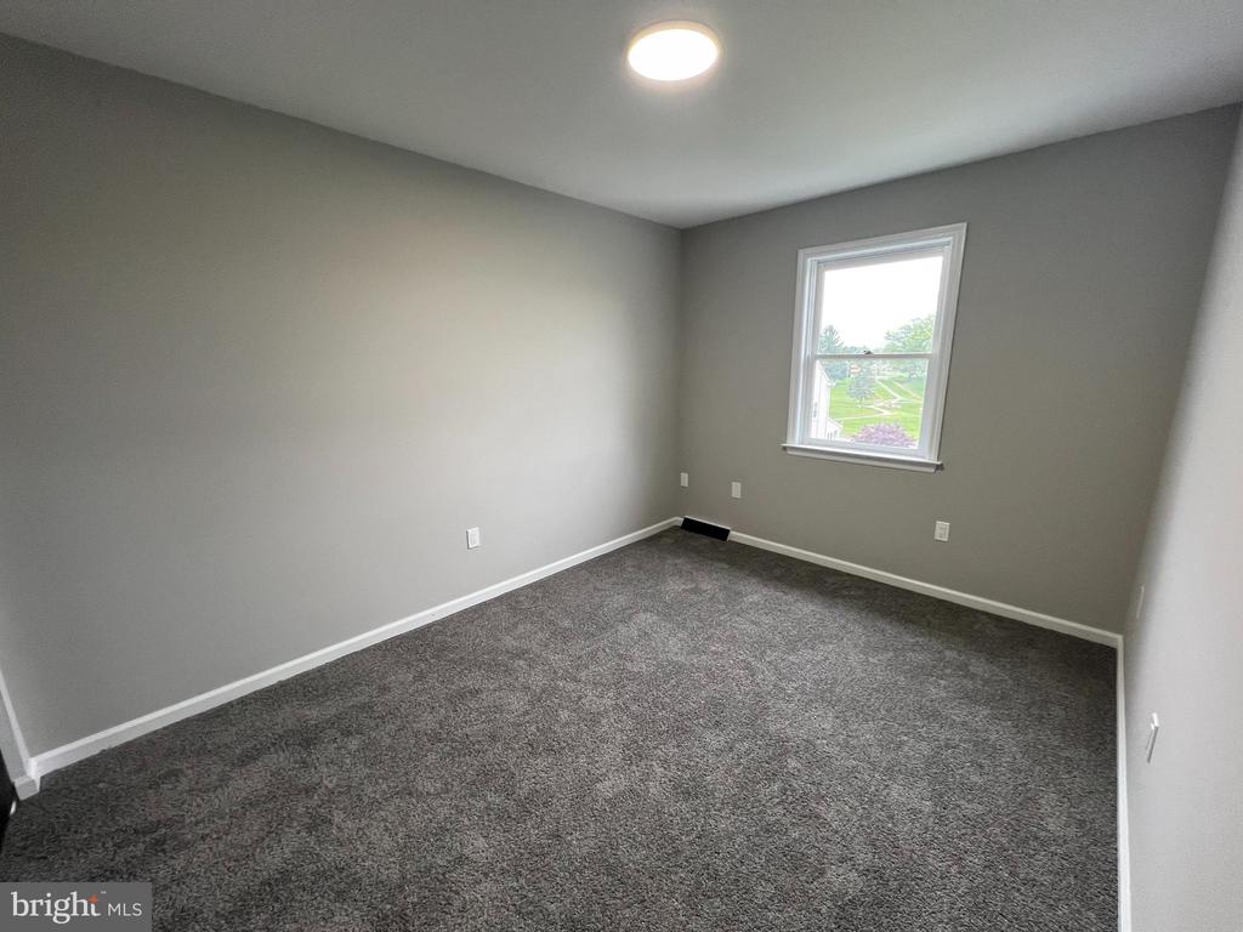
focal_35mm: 13
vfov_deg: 89.9
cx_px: 622
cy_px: 466
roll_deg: +1.4
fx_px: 467
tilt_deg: -11.7
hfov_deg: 106.2
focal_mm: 1.57
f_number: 1.8
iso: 160
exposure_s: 1/120
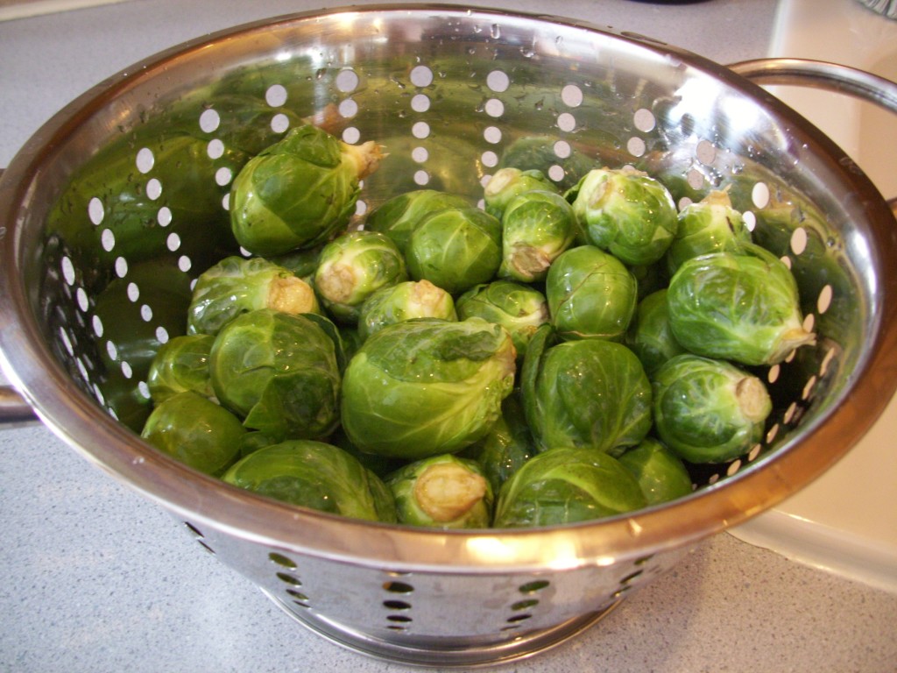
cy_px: 336
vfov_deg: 41.8
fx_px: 881
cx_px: 448
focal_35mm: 34
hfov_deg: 54.0
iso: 160
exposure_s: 1/13
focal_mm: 5.7
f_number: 2.9
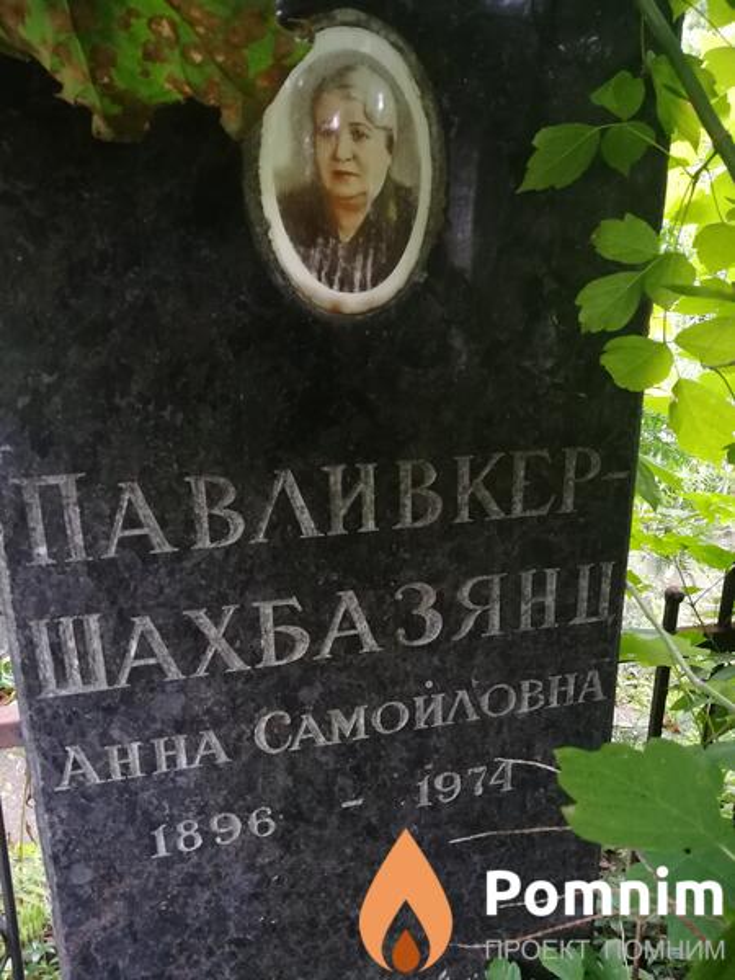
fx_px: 736
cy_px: 490
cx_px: 368
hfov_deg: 53.1
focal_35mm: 26
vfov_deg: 67.3
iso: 500
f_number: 2.2
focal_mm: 3.83
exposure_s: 1/24
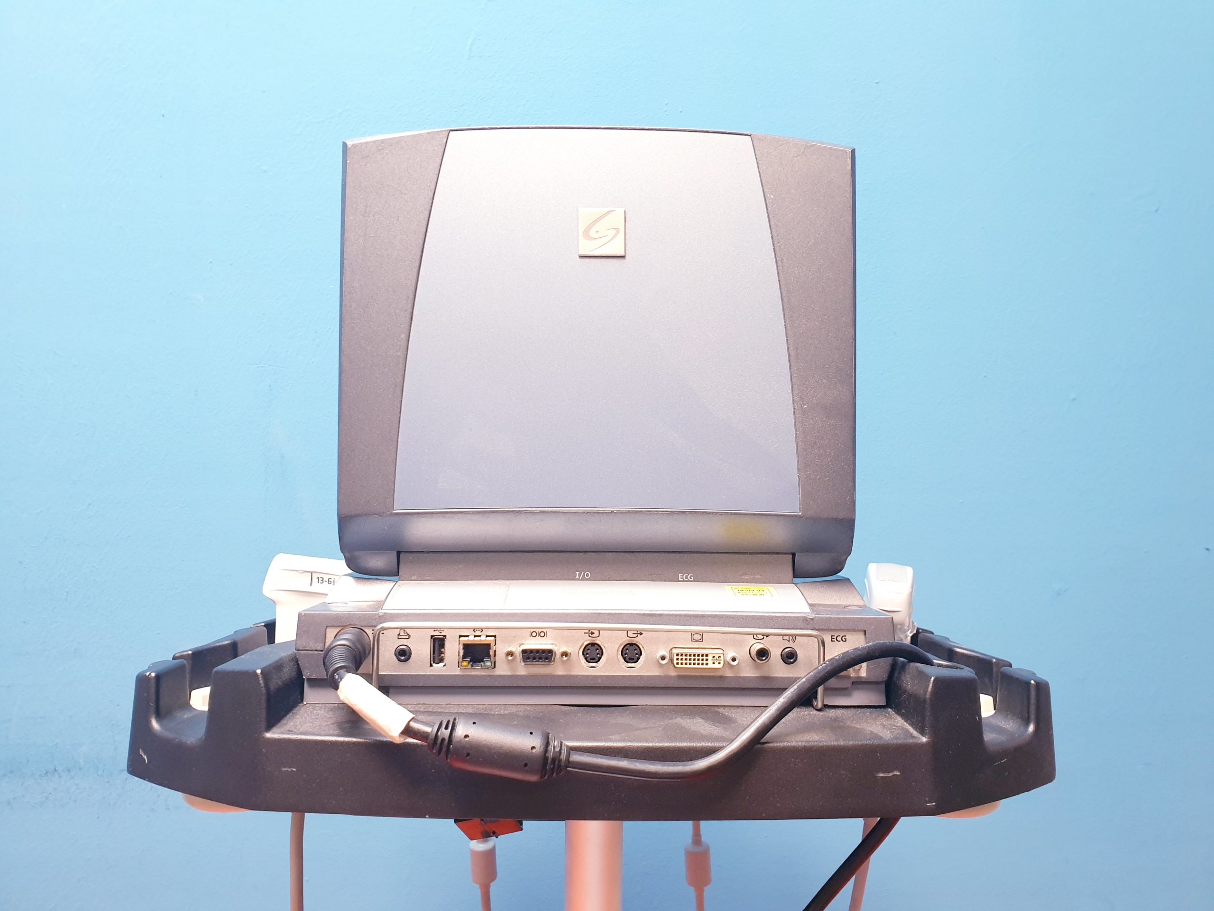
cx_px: 607
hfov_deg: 67.3
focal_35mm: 26
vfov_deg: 53.1
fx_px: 912
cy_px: 456
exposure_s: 1/50
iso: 250
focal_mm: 4.3
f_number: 2.4
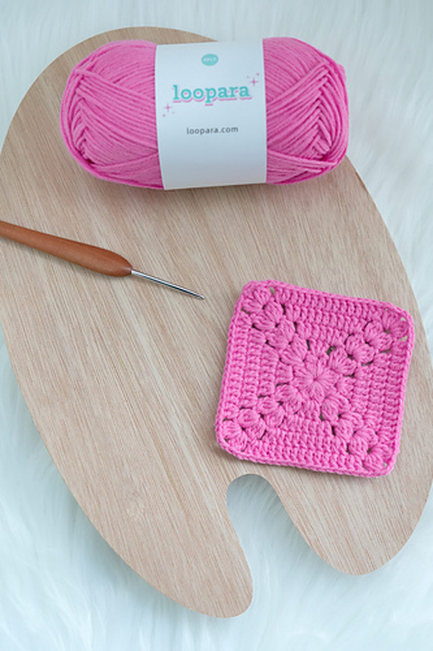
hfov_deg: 23.4
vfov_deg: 34.5
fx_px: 1047
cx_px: 216
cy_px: 326
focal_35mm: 58
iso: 3200
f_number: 5
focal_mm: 58
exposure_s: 1/200
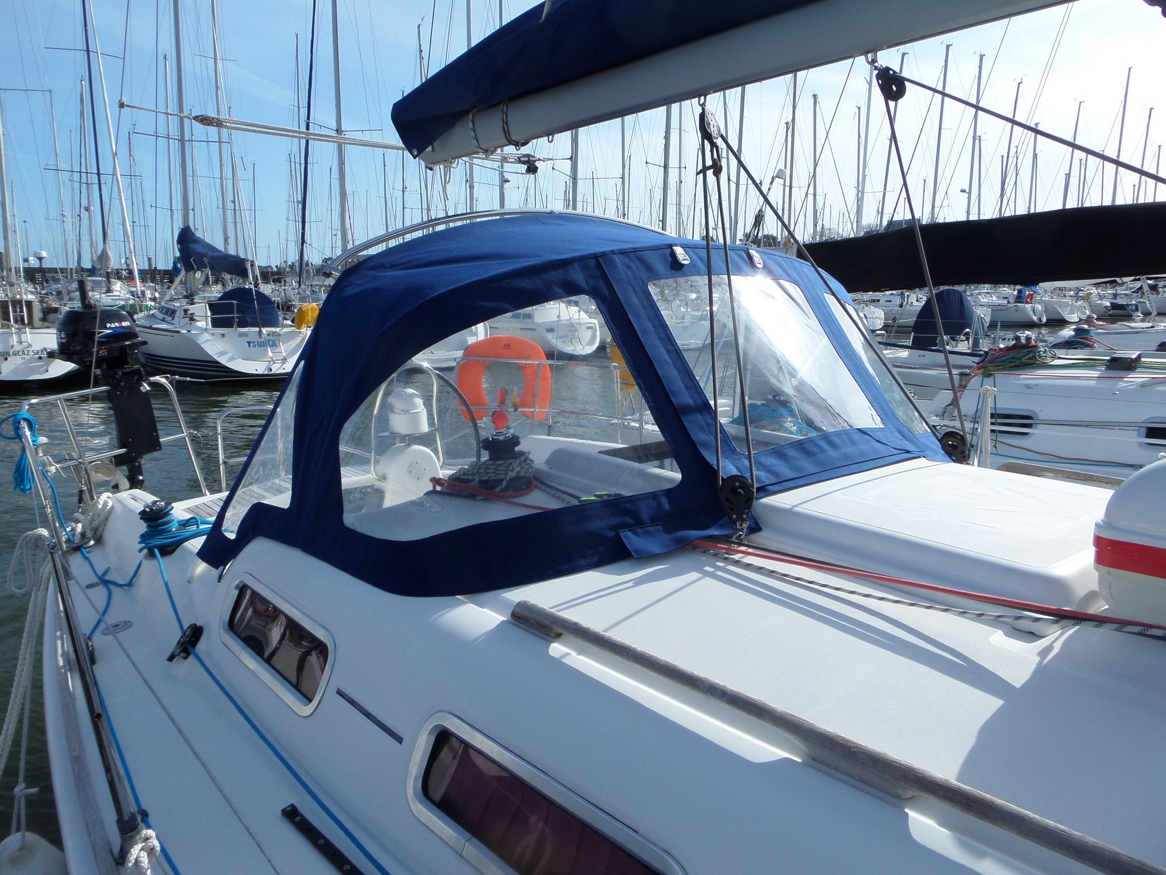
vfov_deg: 56.8
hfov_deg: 71.6
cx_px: 583
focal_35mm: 24
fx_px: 808
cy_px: 438
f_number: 4.6
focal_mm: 4
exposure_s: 1/500
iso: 80
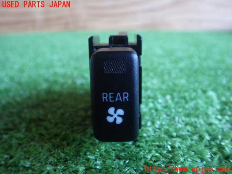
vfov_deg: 45.4
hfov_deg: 58.4
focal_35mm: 31
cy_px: 87
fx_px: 208
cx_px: 116
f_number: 2.3
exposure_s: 1/45
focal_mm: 5.5
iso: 640
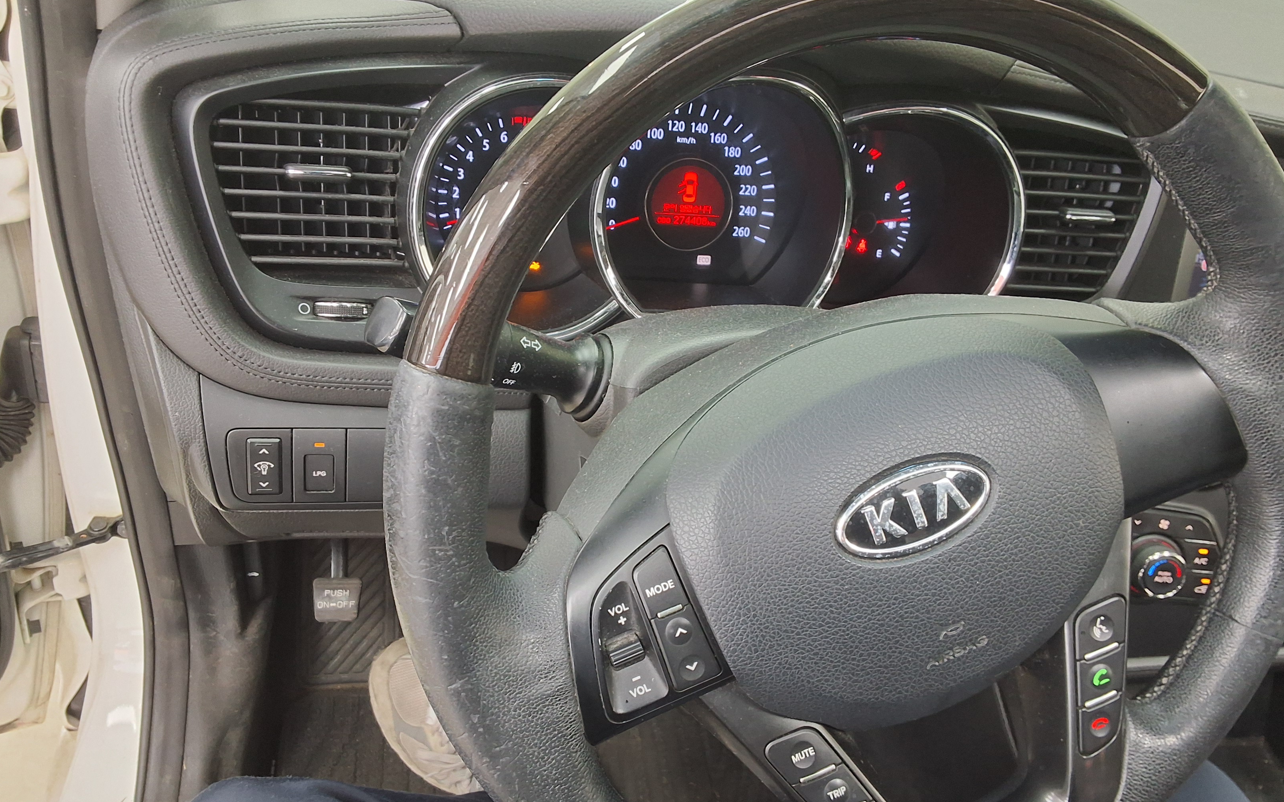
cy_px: 441
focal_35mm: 30
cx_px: 645
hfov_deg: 62.9
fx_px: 1050
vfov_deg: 41.8
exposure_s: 1/30
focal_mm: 2.91
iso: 200
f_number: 1.9
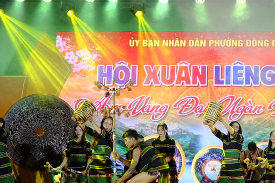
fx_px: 595
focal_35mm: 78
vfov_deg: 17.5
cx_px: 211
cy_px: 93
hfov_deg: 25.7
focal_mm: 29.2
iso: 800
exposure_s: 1/100
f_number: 4
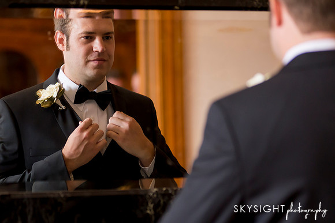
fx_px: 1327
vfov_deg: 9.6
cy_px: 109
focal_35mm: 143
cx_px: 126
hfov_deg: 14.4
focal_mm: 112
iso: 2000
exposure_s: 1/200
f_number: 2.8
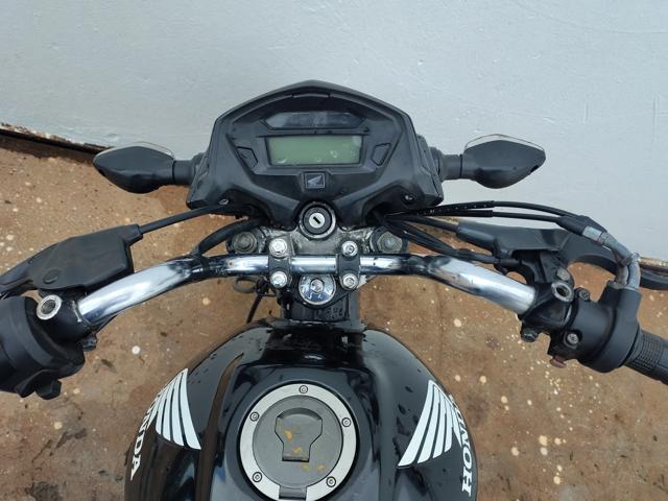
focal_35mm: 25
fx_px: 482
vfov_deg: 54.9
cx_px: 334
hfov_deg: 69.4
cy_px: 250
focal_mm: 4.71
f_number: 1.7
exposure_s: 1/300
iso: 143
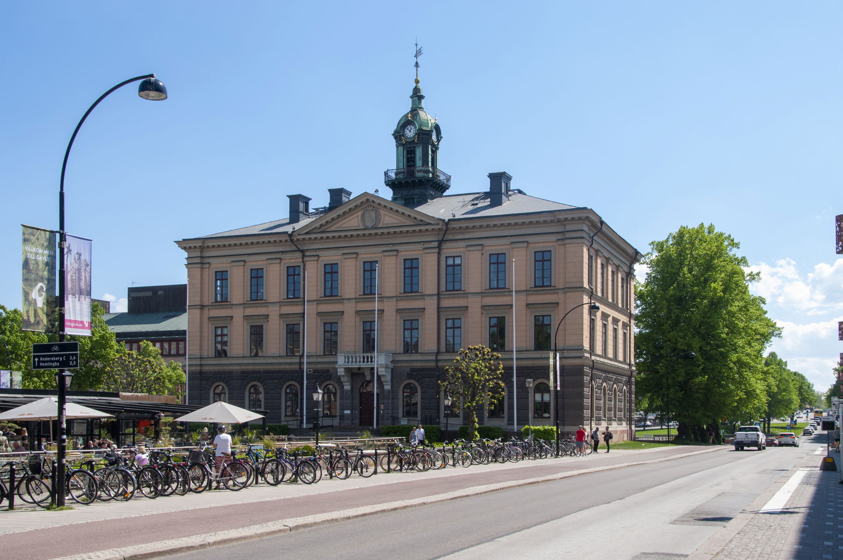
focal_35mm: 39
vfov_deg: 34.1
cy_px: 280
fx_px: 912
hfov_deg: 49.6
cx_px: 422
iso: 200
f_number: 11
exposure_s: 1/125
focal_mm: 26
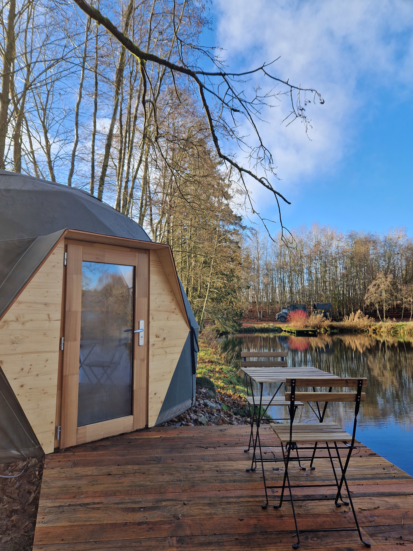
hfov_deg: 58.9
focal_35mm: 23
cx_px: 206
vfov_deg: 73.9
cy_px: 276
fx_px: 366
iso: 50
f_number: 1.8
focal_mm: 5.4
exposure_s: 1/303
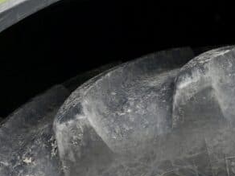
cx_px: -542
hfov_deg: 4.9
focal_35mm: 384
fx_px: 2607
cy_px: 278
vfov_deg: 3.9
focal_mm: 57
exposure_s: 1/400
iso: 800
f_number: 11
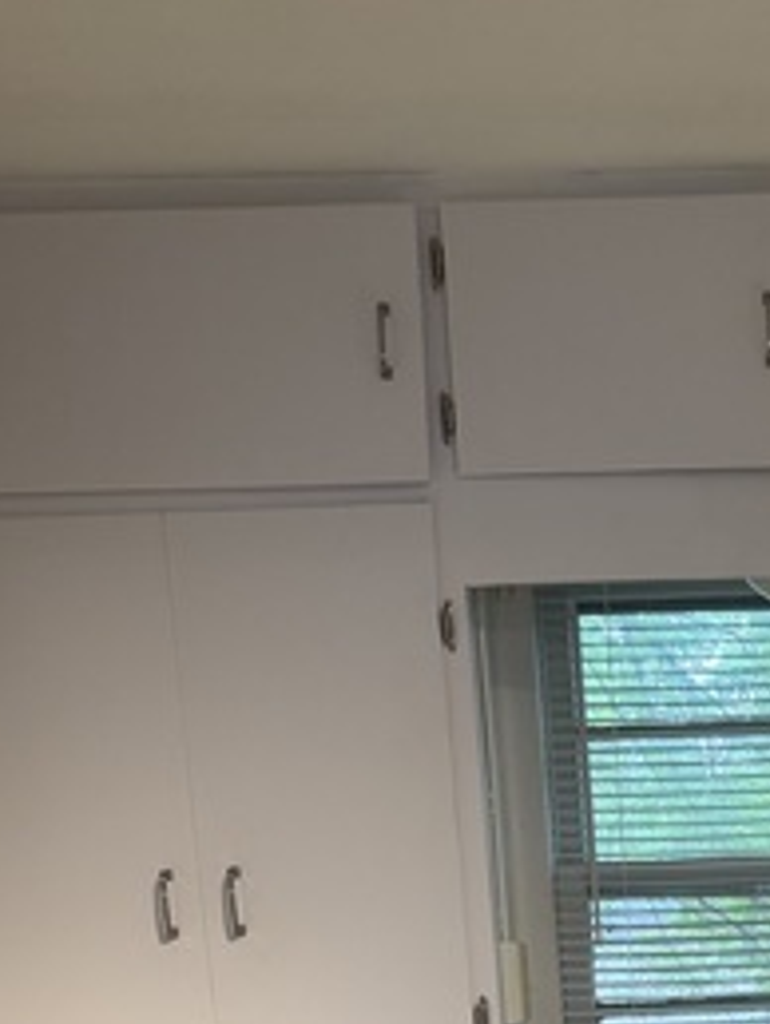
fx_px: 1836
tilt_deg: -8.9
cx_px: 834
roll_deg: +2.1
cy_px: 1264
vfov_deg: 27.1
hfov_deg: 22.4
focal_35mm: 62
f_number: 1.78
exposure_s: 1/120
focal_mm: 6.76
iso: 200
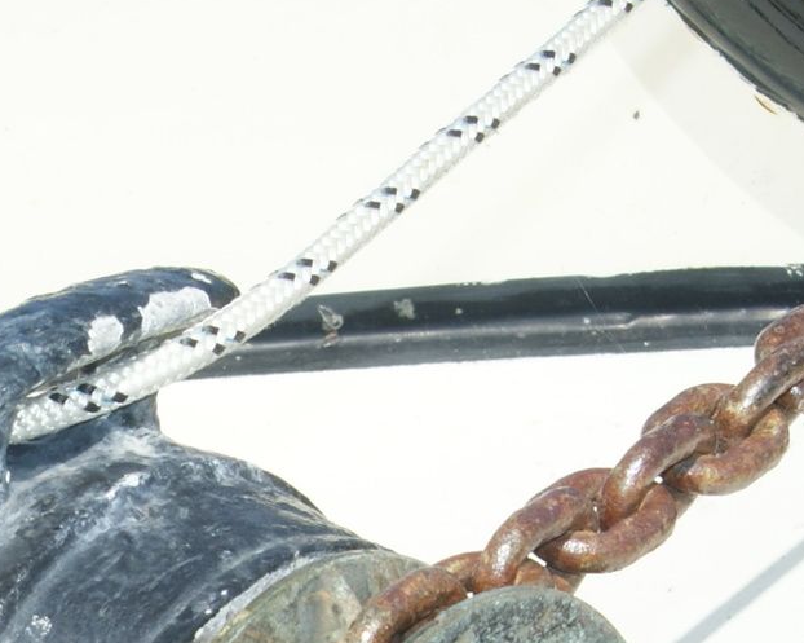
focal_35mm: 170
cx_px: -261
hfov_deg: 11.1
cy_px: 1072
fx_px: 4043
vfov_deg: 8.8
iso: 100
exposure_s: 1/160
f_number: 11
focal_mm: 30
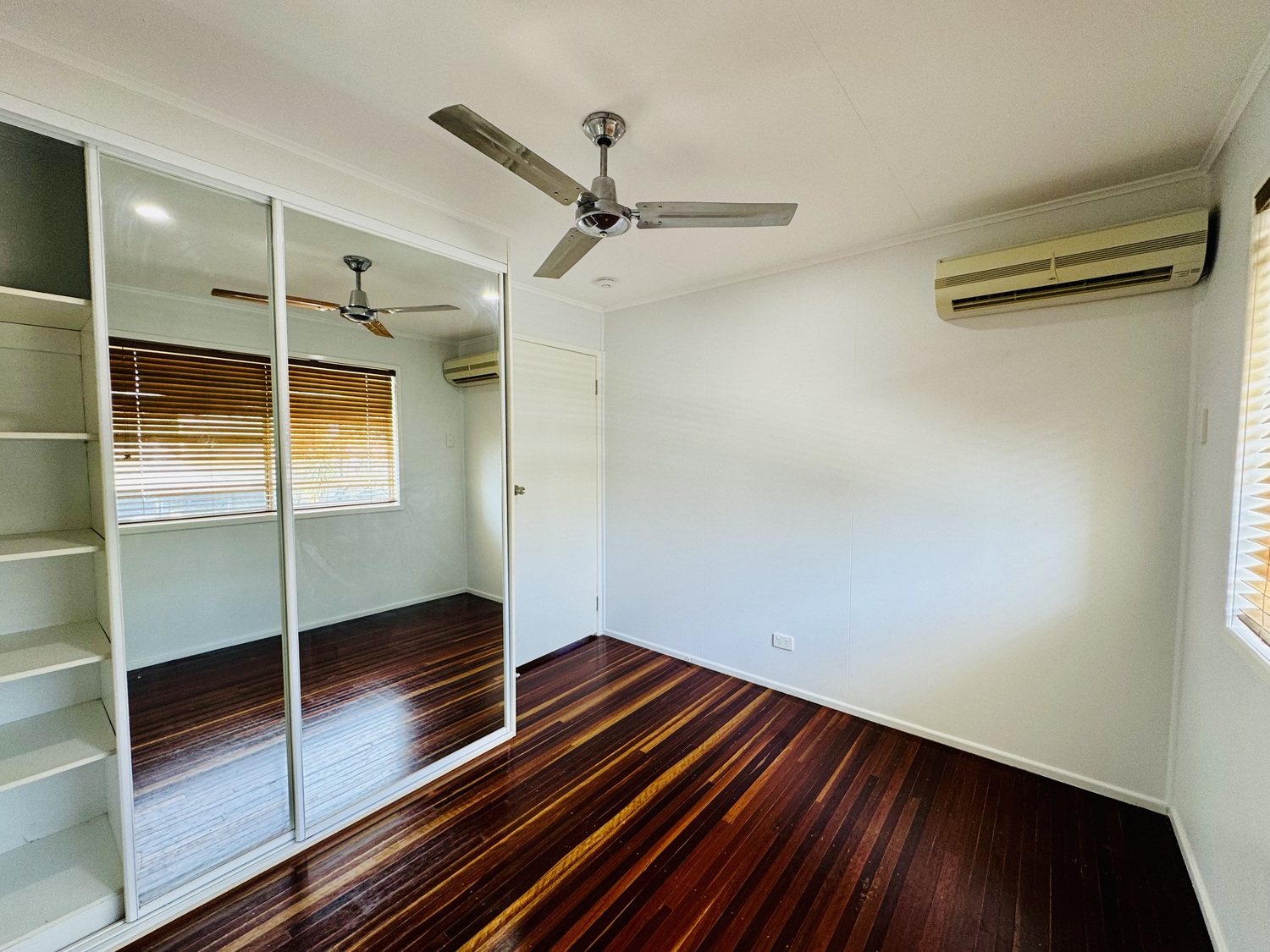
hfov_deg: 102.1
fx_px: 514
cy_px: 476
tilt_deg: -2.9
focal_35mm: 14
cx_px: 635
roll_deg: +0.2
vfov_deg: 85.7
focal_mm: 2.22
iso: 80
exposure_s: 1/100
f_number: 2.2
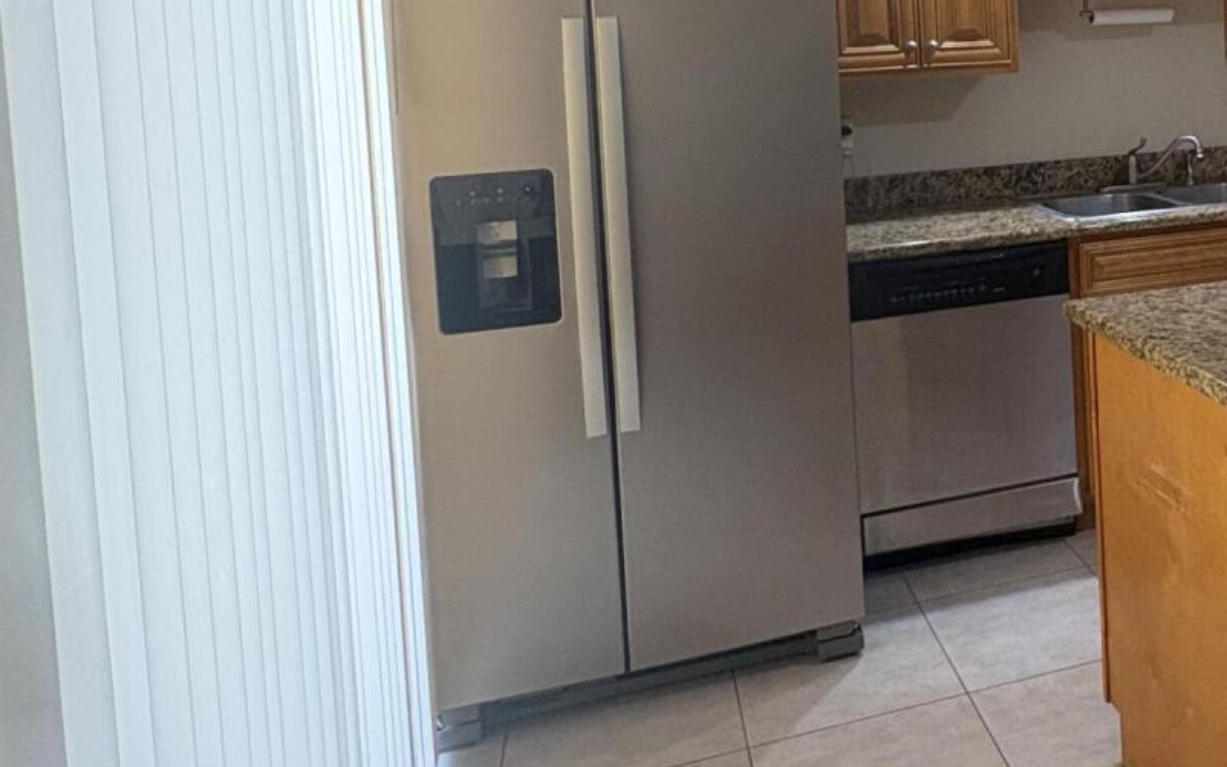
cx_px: 1102
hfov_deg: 47.5
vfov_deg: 32.8
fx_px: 1237
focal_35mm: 37
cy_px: 84
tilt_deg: -2.4
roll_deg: +2.2
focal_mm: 2.22
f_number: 2.2
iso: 320
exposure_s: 1/60
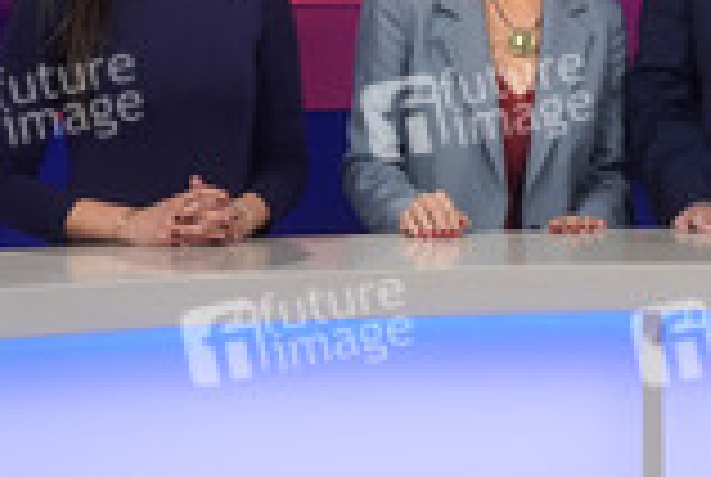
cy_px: -4
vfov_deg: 10.7
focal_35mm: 128
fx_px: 2533
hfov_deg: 15.5
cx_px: 808
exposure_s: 1/125
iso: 640
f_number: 3.2
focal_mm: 30
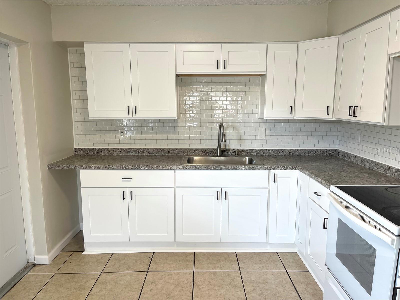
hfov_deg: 69.4
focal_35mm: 25
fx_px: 289
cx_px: 200
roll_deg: +0.1
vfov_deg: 54.9
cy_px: 150
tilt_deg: -9.1
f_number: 1.6
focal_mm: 5.1
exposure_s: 1/121
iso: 50
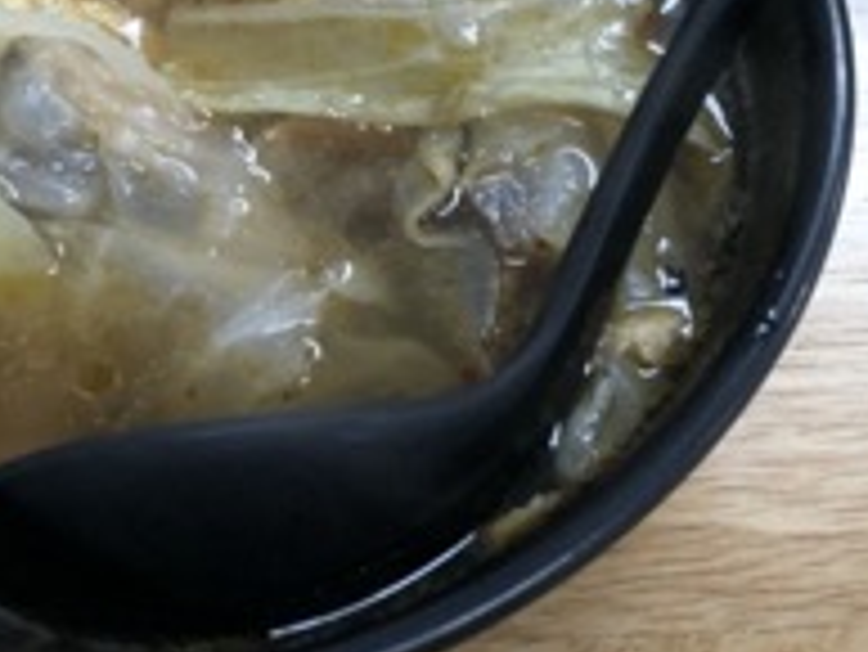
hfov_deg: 20.5
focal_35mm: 93
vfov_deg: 15.7
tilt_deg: -55.6
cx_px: 819
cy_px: 22
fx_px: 2333
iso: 40
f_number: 1.8
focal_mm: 3.99
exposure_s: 1/20
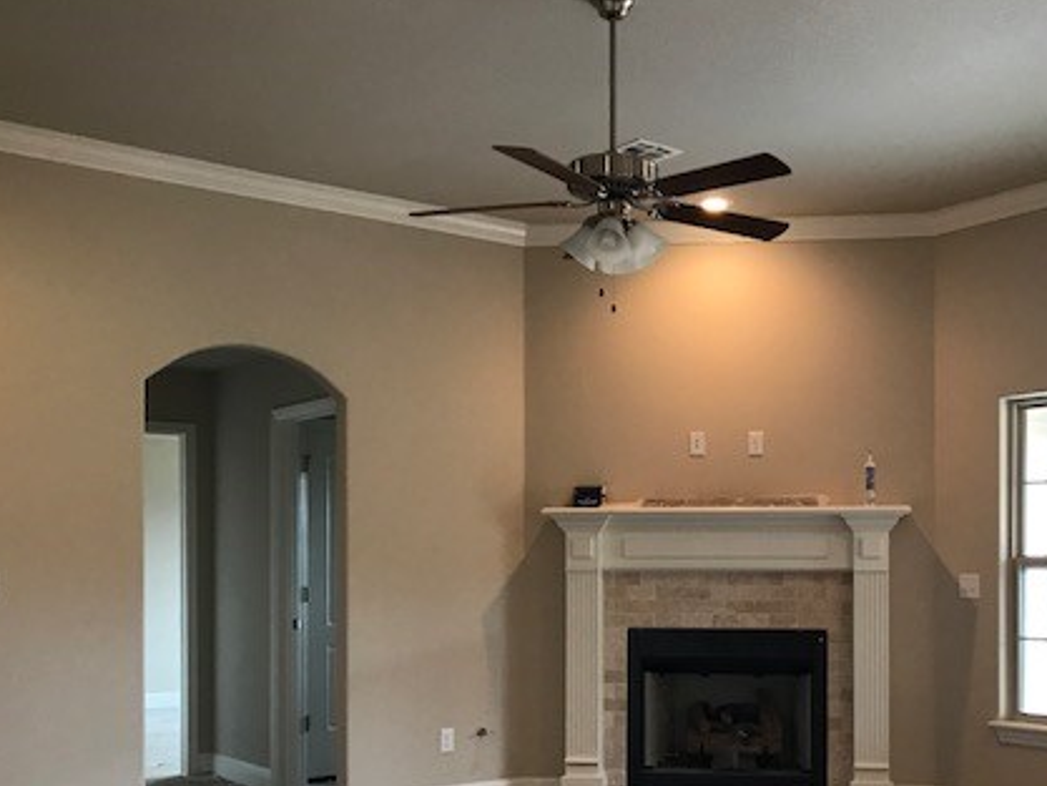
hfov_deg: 43.4
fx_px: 1301
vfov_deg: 33.0
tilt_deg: -0.2
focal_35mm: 43
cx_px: 673
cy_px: 588
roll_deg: -0.3
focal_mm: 3.99
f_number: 1.8
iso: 40
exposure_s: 1/17
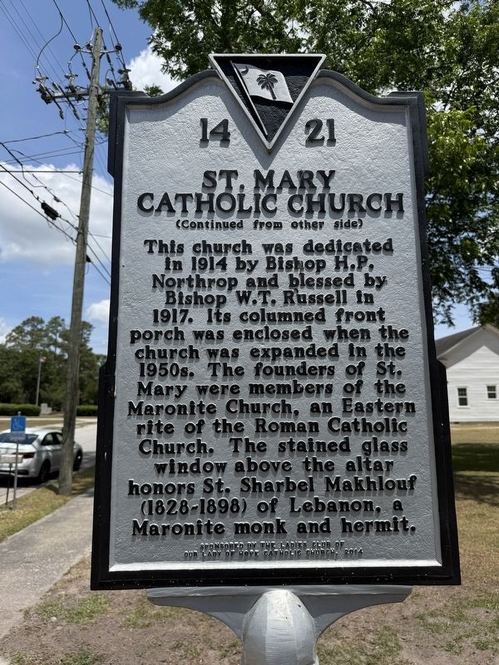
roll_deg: -1.9
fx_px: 461
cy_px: 332
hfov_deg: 56.8
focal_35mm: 24
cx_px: 250
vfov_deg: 71.6
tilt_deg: +12.8
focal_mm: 6.76
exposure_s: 1/5319
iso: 80
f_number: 1.78
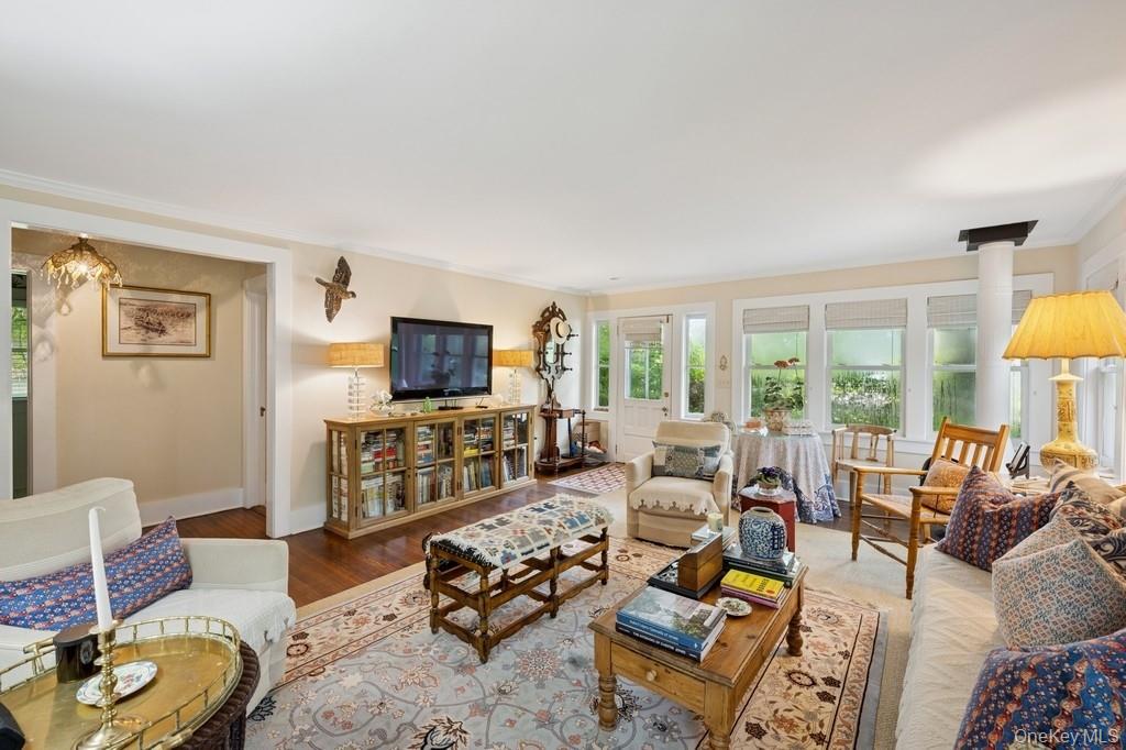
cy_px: 375
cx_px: 563
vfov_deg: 77.3
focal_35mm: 15
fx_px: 469
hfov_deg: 100.4
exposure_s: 1/20
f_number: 8
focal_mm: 15
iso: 200
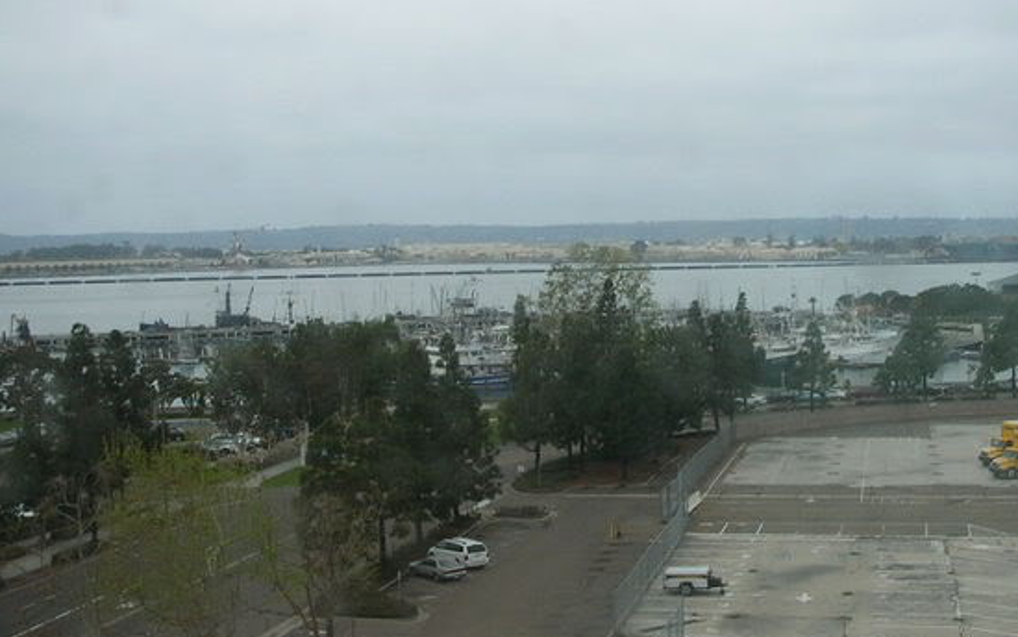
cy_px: 317
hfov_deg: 37.4
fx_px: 1498
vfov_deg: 24.0
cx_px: 618
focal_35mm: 54
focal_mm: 5.8
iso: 50
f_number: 8.5
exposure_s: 1/34
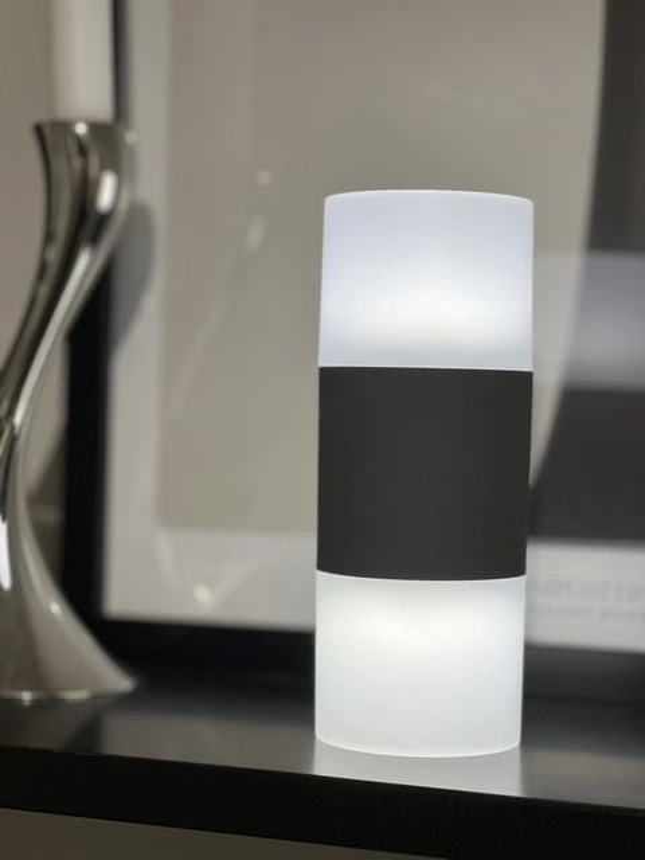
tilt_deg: -0.7
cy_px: 430
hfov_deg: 19.1
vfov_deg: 25.3
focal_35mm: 77
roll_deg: -1.6
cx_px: 322
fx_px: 1913
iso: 100
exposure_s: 1/100
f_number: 2.8
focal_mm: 9
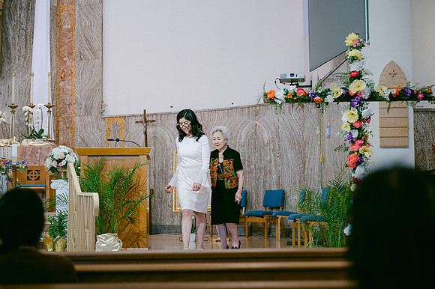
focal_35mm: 70
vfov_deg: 19.4
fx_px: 845
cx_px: 218
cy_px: 144
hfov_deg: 28.9
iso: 1600
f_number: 2.8
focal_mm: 70
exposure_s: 1/160
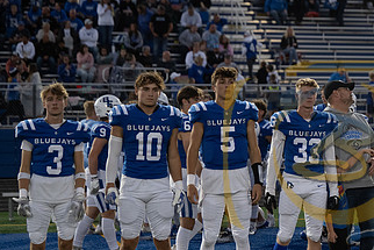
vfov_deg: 10.9
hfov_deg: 16.1
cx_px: 321
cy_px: 181
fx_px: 1310
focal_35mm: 126
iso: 2500
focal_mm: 70
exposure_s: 1/800
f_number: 2.8
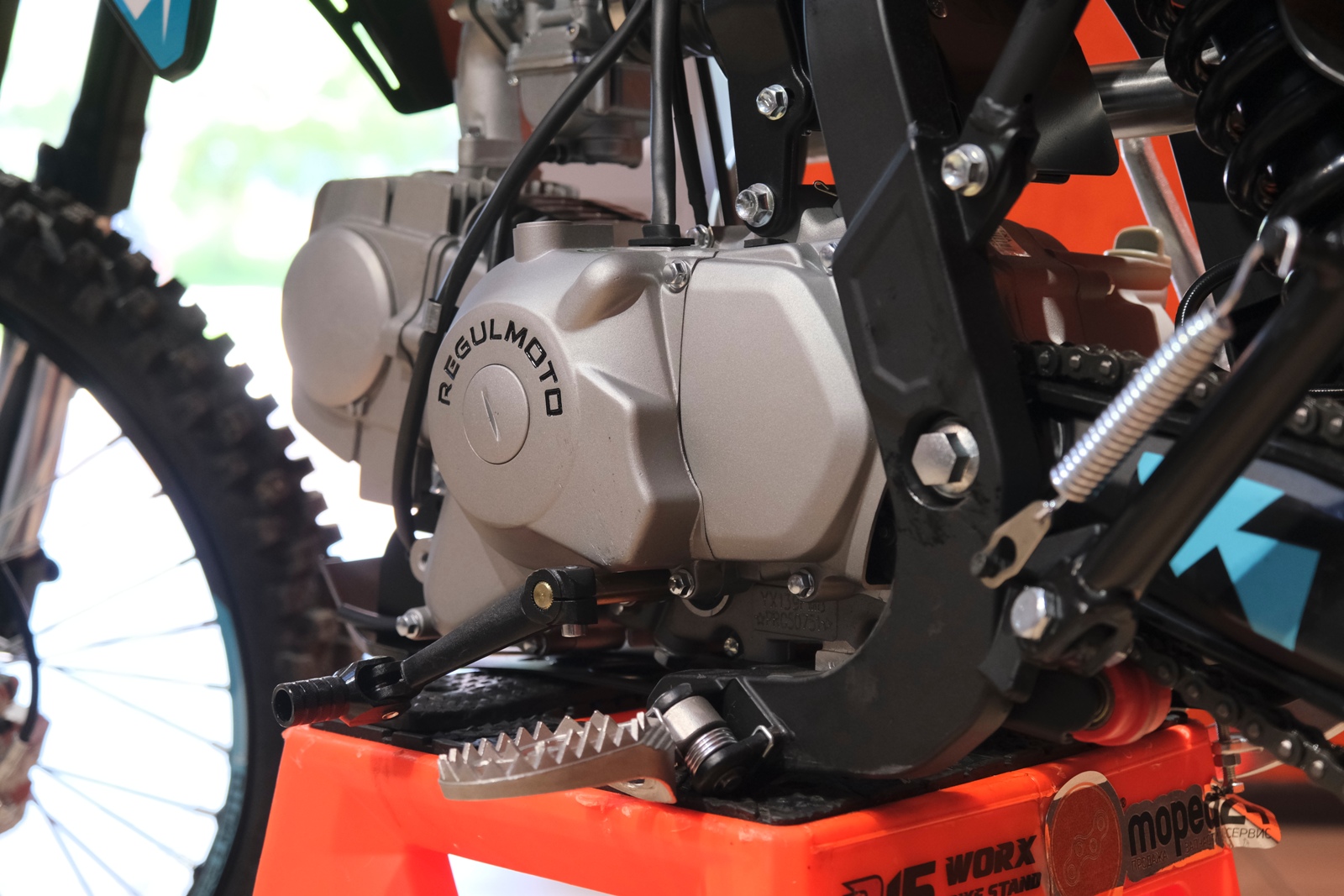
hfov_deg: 31.4
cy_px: 448
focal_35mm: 64
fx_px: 2389
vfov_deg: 21.2
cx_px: 672
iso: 1600
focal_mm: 42.9
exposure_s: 1/100
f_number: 4
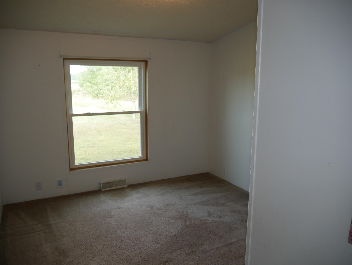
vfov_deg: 49.8
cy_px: 132
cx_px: 176
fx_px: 285
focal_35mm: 28
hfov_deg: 63.4
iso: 250
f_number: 3.5
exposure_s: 1/60
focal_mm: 14
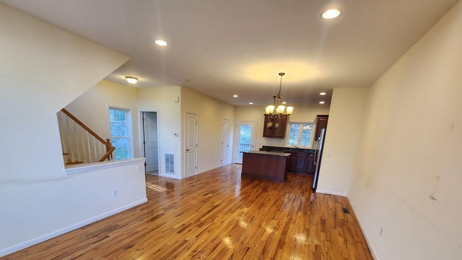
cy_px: 182
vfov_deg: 67.7
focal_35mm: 15
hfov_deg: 103.0
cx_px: 227
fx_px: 184
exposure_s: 1/60
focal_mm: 2.2
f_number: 2.2
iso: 160
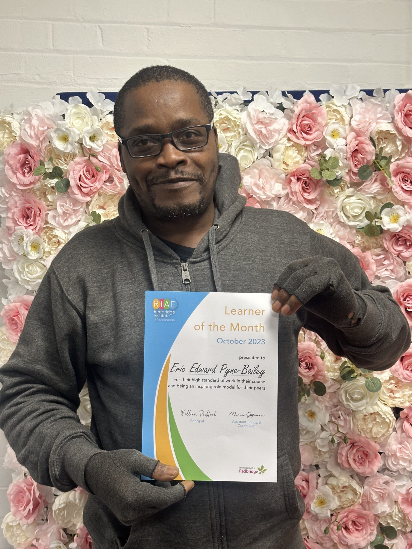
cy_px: 274
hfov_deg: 30.3
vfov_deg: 39.7
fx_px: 762
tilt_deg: -2.7
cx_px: 206
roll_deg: -0.7
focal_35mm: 48
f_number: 1.78
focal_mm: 6.86
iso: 125
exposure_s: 1/50
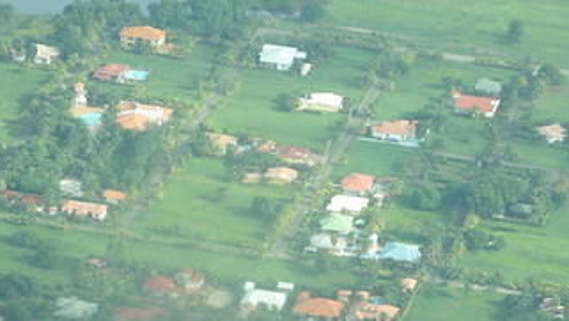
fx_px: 4031
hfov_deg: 8.1
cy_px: 268
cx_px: 191
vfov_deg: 4.6
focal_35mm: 267
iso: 64
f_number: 5.3
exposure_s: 1/85.6
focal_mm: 26.3
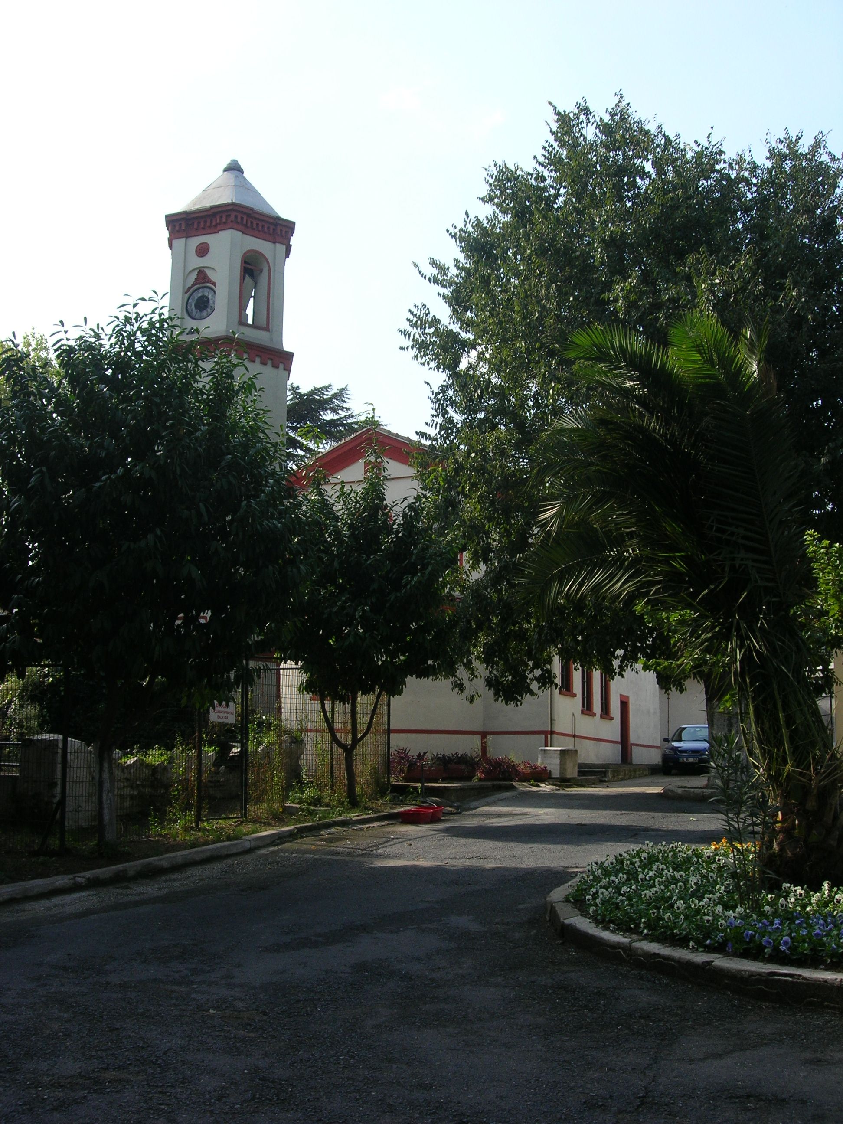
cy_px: 562
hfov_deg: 37.7
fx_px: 1234
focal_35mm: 38
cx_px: 422
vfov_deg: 49.0
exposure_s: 1/302
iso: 64
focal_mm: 7.8
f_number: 4.8
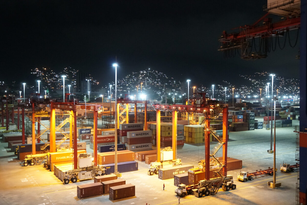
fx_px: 294
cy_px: 102
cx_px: 154
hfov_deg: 55.1
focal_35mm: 34
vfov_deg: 38.4
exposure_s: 1/60
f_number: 4
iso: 10000
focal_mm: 23
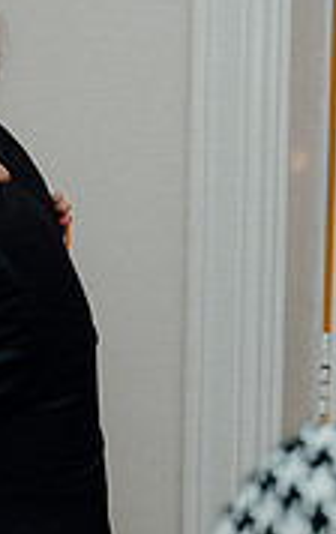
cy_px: 374
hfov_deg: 10.7
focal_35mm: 116
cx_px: -246
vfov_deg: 17.9
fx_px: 1691
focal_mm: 35
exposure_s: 1/200
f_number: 3.5
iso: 2500
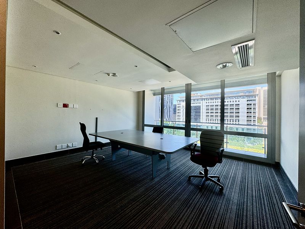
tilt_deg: +0.2
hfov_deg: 102.1
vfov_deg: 85.7
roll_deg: -1.1
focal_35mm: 14
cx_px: 152
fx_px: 123
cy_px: 114
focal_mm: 2.22
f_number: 2.2
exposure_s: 1/100
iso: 50
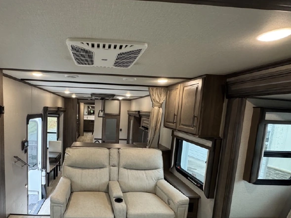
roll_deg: -2.9
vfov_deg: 68.2
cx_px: 99
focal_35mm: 19
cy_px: 127
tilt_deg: -6.5
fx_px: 160
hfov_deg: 82.0
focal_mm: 2.22
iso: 320
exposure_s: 1/80
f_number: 2.2
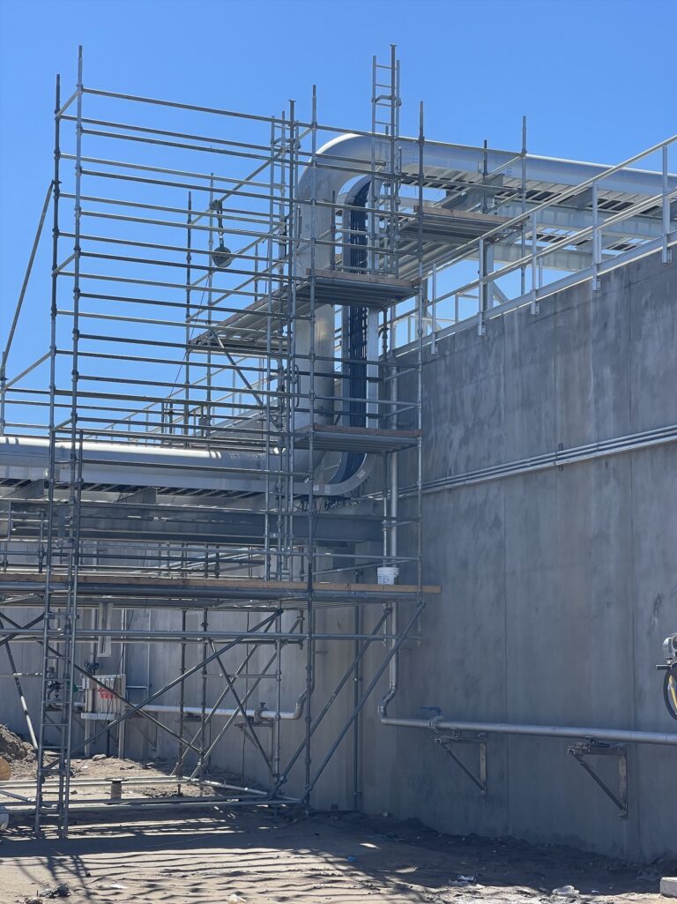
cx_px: 338
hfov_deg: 22.9
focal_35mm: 64
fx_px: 1670
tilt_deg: +7.8
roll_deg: -0.6
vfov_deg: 30.3
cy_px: 452
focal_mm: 7.5
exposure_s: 1/986
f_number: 2.2
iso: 20
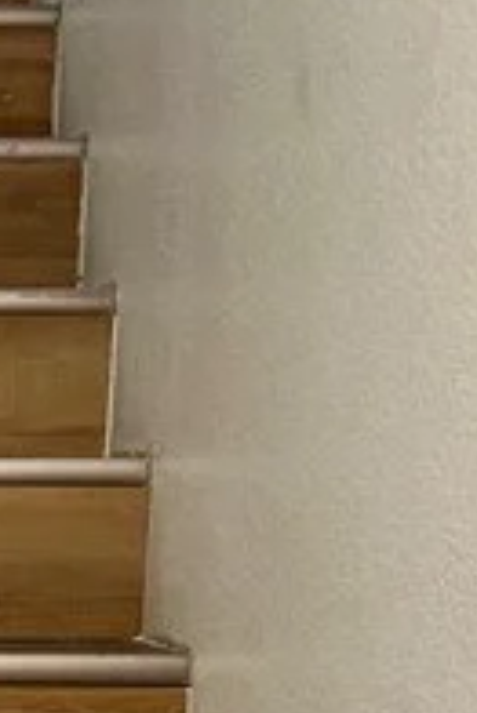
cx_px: -430
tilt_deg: -5.5
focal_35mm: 141
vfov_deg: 14.2
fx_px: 2797
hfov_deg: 9.2
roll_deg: -0.8
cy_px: 793
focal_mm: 5.7
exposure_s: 1/60
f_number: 1.5
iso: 200
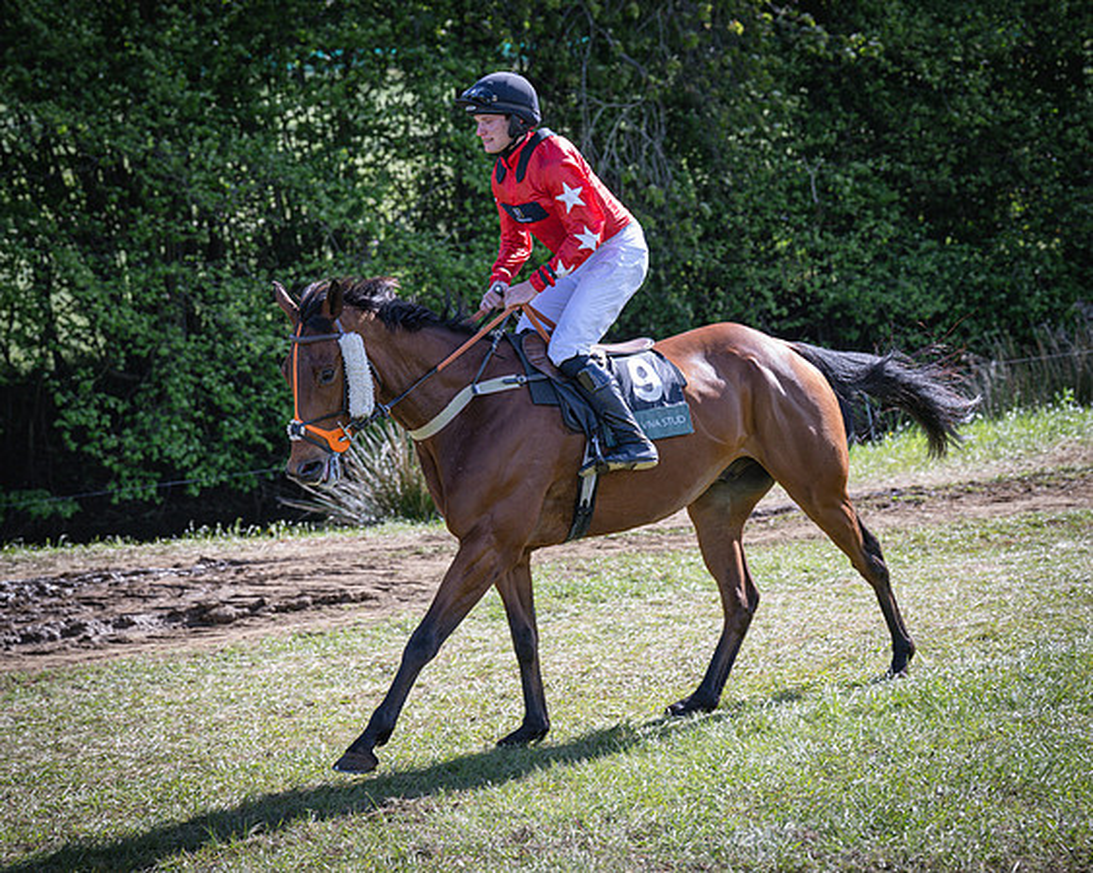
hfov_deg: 18.6
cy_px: 448
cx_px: 477
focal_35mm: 103
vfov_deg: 14.9
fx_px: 3330
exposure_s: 1/1000
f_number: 4
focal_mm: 75
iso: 400
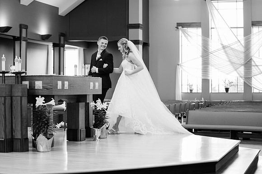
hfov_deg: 28.1
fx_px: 523
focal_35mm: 72
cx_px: 131
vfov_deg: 18.9
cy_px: 87
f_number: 2.8
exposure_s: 1/250
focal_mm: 70
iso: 1000
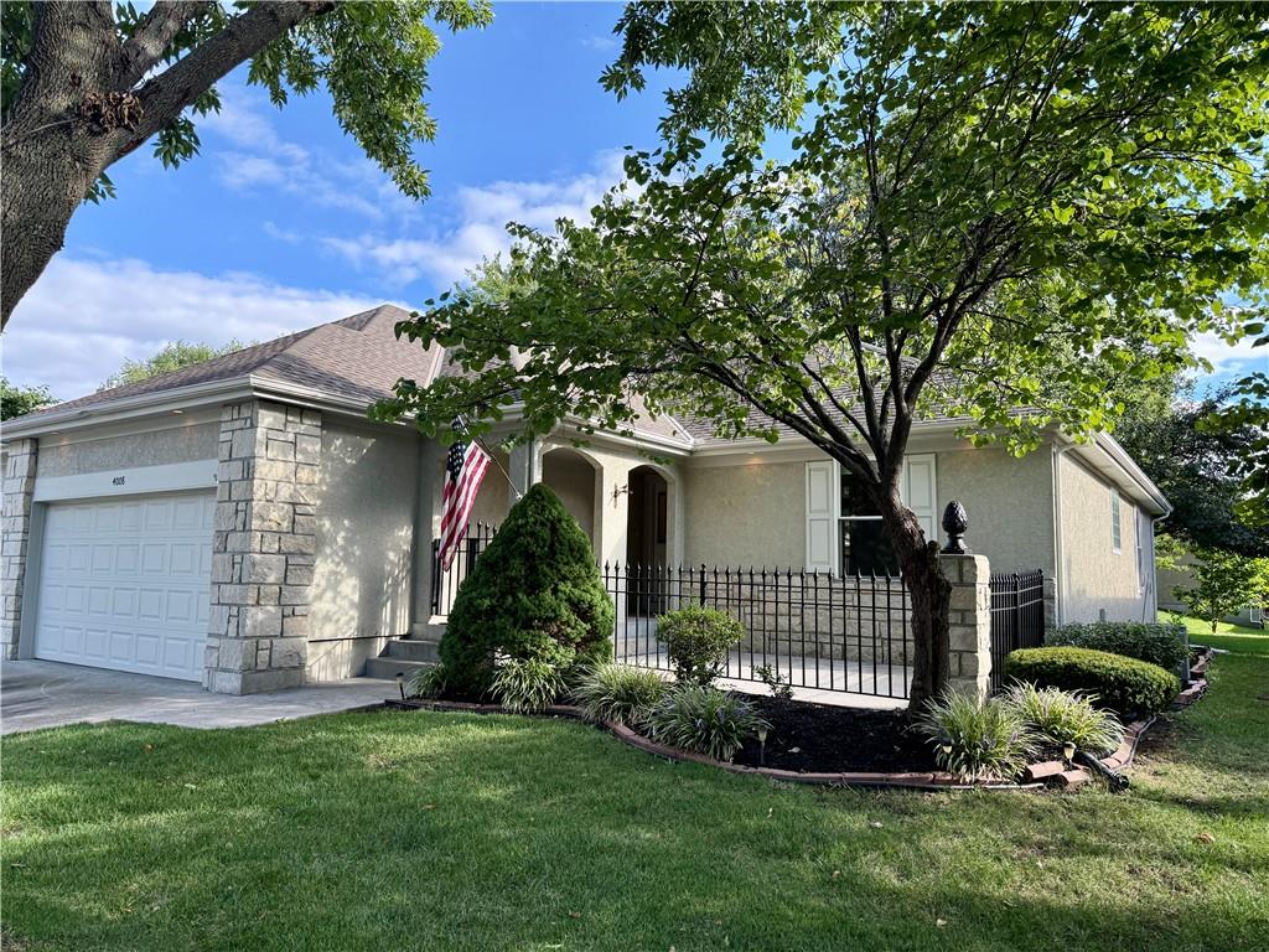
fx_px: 880
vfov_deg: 56.8
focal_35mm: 24
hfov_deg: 71.6
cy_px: 476
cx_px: 634
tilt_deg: +6.4
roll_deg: -1.1
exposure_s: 1/1091
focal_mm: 6.76
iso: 100
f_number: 1.78
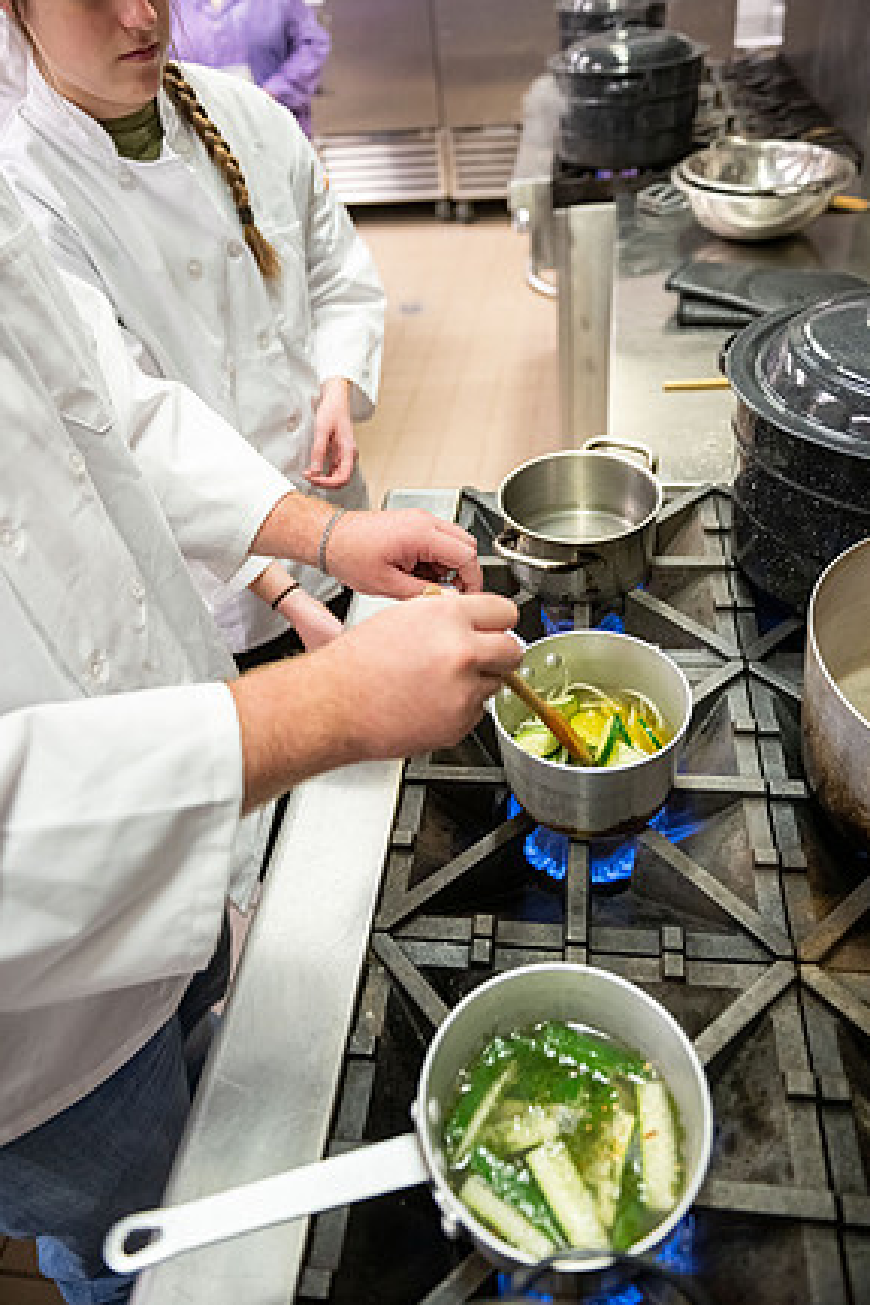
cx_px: 450
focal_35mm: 25
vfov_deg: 71.5
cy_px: 628
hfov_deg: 51.3
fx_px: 906
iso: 2500
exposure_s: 1/250
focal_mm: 24
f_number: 2.8
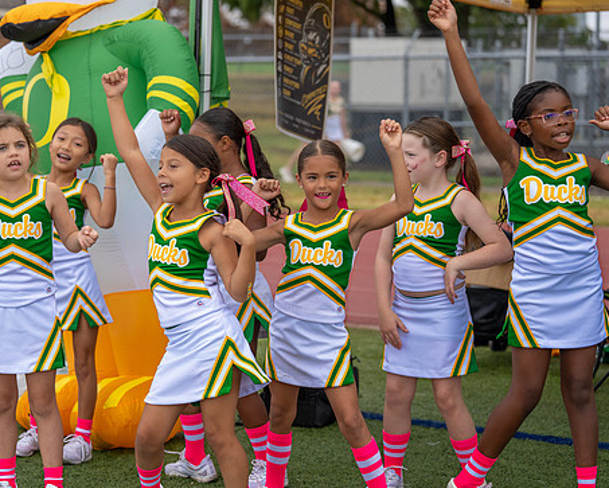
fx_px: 1623
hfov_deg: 21.2
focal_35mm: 90
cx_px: 241
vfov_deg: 17.1
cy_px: 212
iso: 500
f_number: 2.8
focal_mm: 70
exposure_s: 1/1250
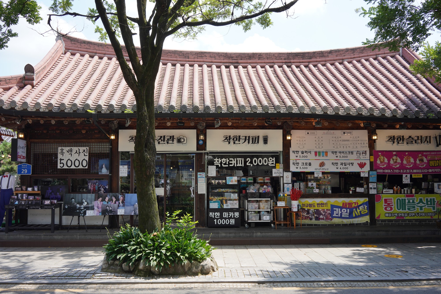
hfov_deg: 54.4
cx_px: 220
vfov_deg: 37.9
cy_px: 147
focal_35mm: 35
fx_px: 429
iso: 200
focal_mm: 35
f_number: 11
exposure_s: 1/100
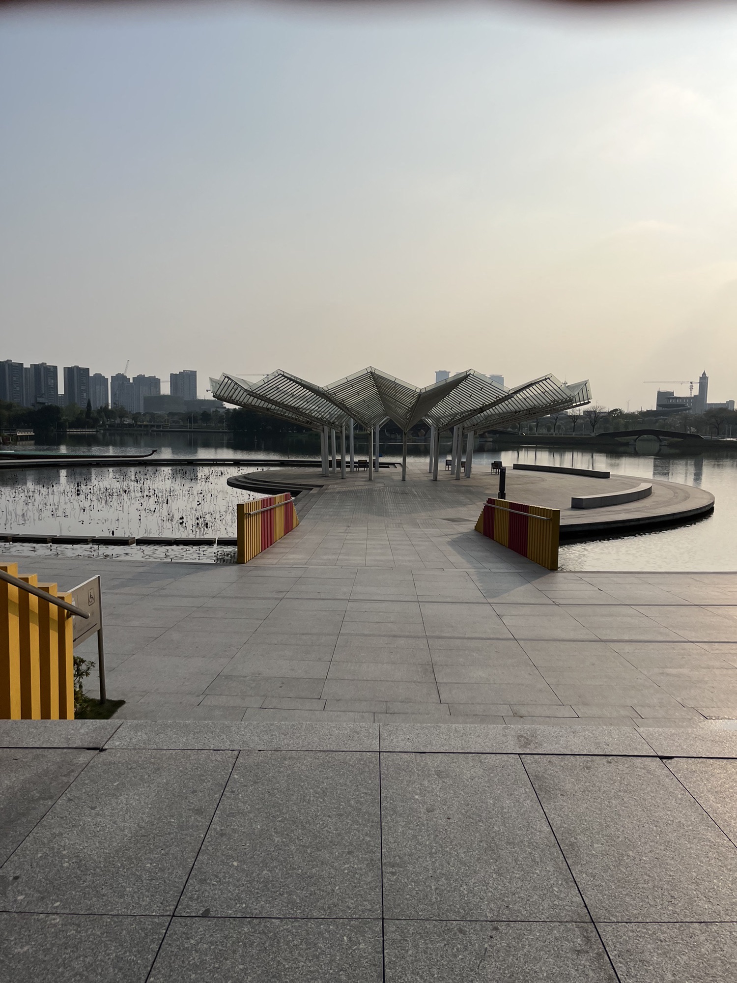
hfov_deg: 53.1
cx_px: 368
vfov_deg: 67.3
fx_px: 738
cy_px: 492
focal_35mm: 26
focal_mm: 5.1
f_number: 1.6
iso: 50
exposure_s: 1/10870
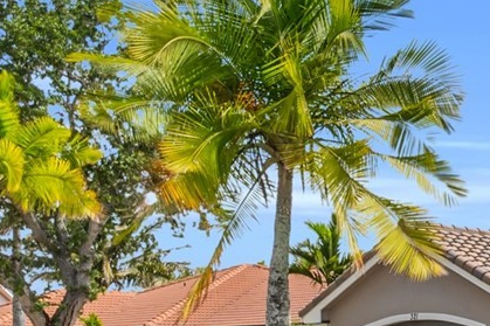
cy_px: 381
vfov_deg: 15.5
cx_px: 761
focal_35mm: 85
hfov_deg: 20.2
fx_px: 1156
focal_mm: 14
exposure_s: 1/60
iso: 100
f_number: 13
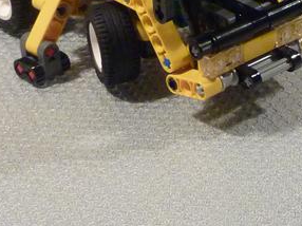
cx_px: 409
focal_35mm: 172
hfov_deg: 11.2
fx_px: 1499
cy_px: -77
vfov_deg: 8.5
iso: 400
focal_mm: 7.9
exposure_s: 1/30
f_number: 3.8
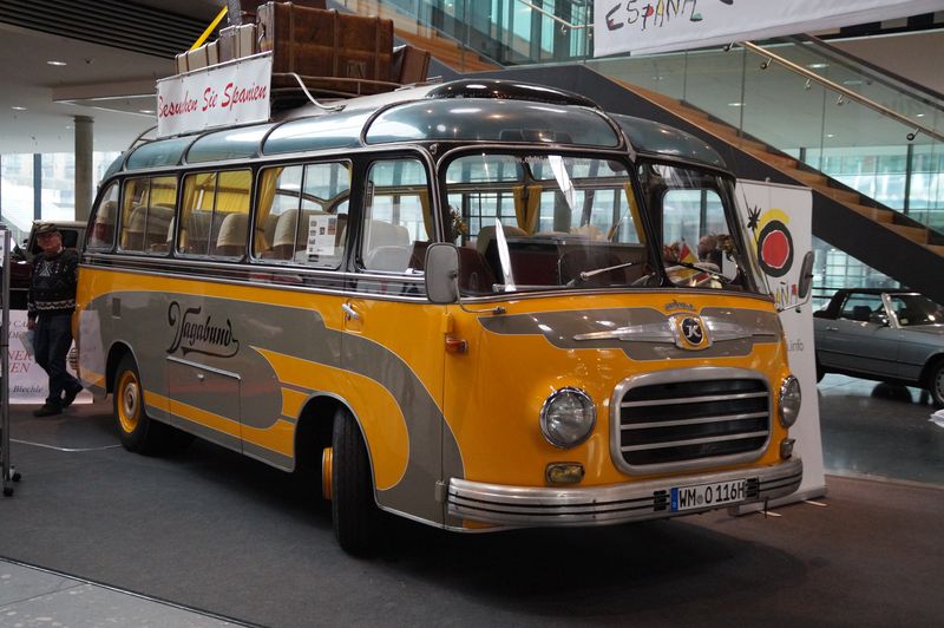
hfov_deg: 46.4
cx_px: 472
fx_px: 1100
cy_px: 314
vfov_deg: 31.8
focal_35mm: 42
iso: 1600
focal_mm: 28
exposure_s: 1/160
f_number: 4
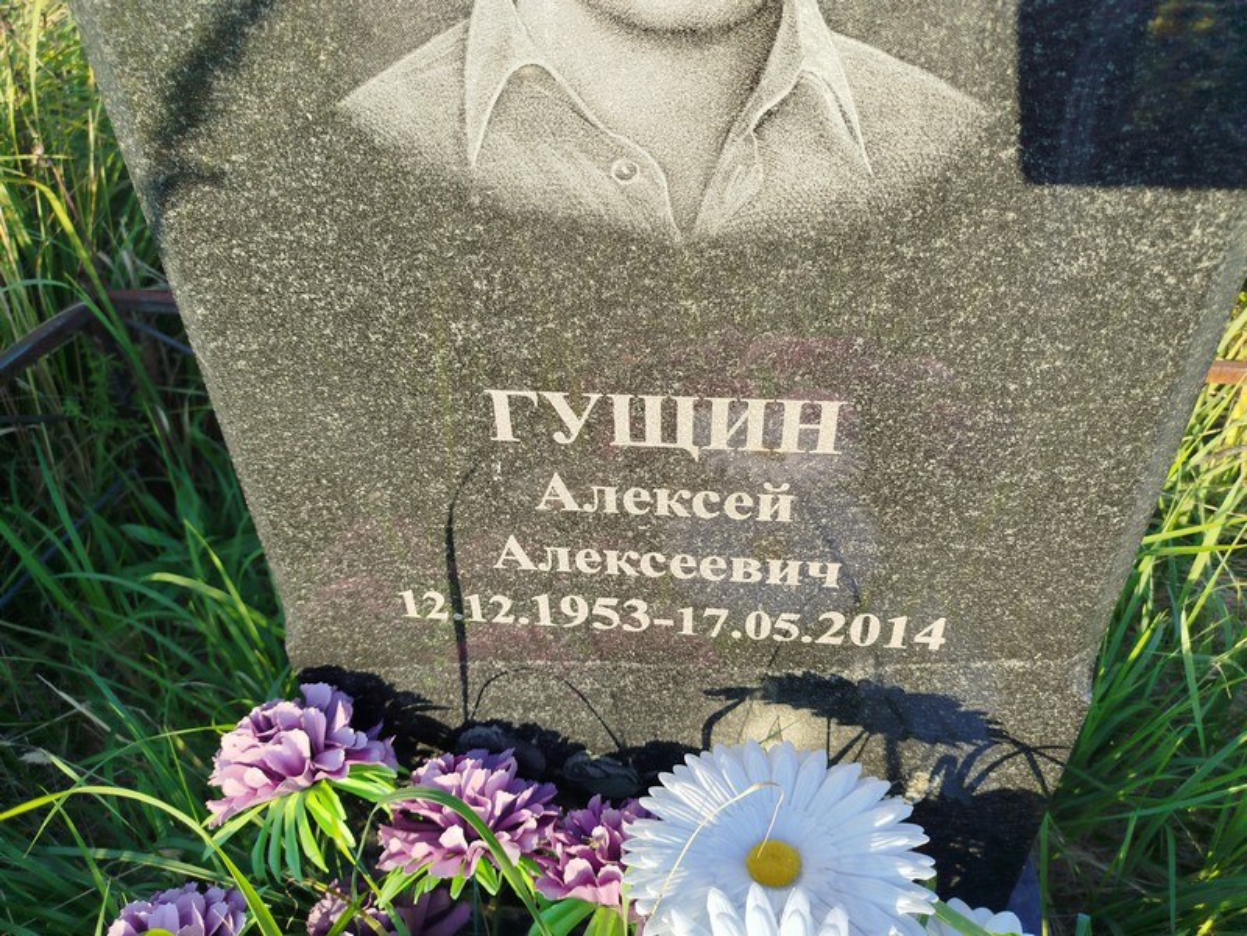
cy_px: 468
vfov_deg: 56.8
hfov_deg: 71.6
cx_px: 624
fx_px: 865
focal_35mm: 24
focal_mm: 5.31
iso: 50
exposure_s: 1/326
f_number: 1.7
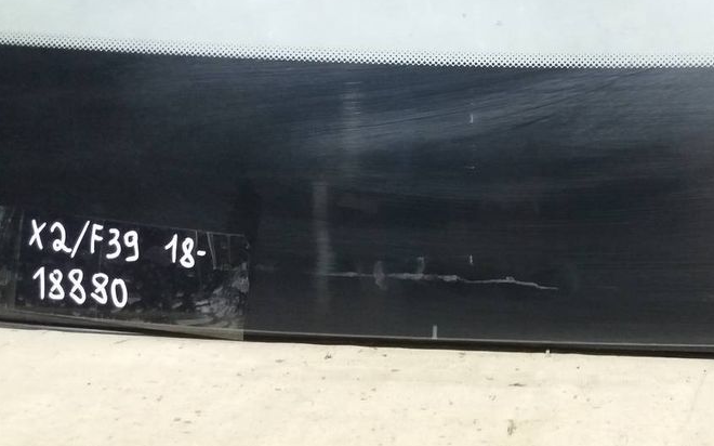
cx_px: 520
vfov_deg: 28.5
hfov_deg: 43.2
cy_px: 167
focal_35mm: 45
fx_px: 875
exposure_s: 1/17
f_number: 1.9
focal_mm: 3.7
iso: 400
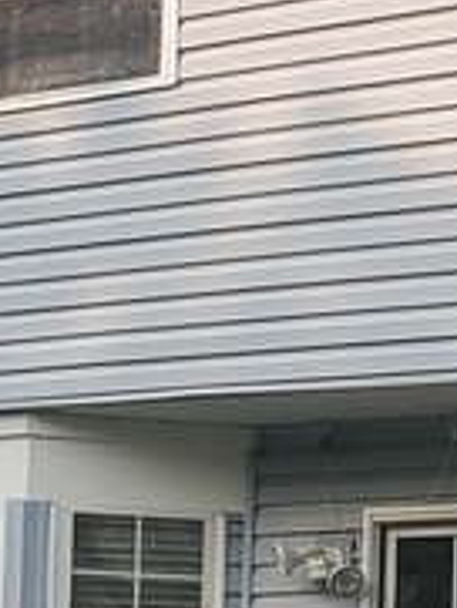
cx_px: 847
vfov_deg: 12.5
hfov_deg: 9.1
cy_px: 695
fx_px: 2725
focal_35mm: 155
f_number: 2.4
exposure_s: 1/670
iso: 50
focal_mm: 4.3
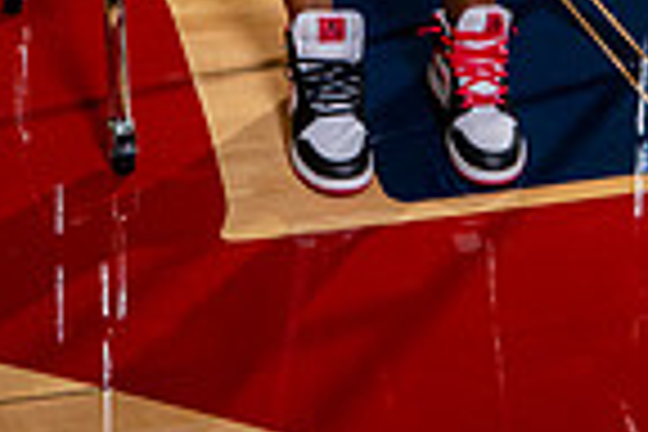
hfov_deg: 25.0
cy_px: -522
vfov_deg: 13.5
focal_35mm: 81
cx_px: 234
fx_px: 1458
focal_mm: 26
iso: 500
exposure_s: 1/200
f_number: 5.6
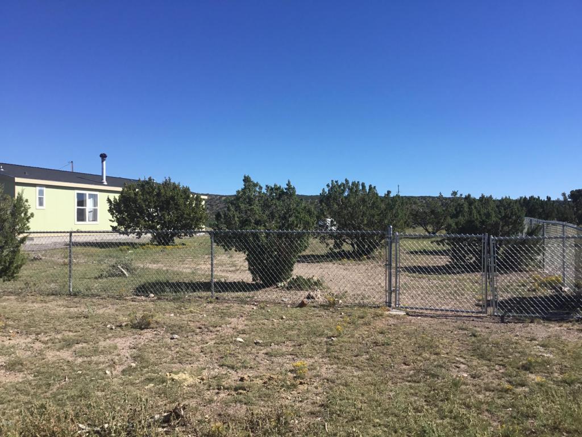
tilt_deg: +0.2
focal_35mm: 31
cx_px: 291
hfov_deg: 58.4
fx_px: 521
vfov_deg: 45.4
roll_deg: +0.3
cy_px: 218
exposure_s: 1/1314
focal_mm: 3.3
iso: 25
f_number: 2.4
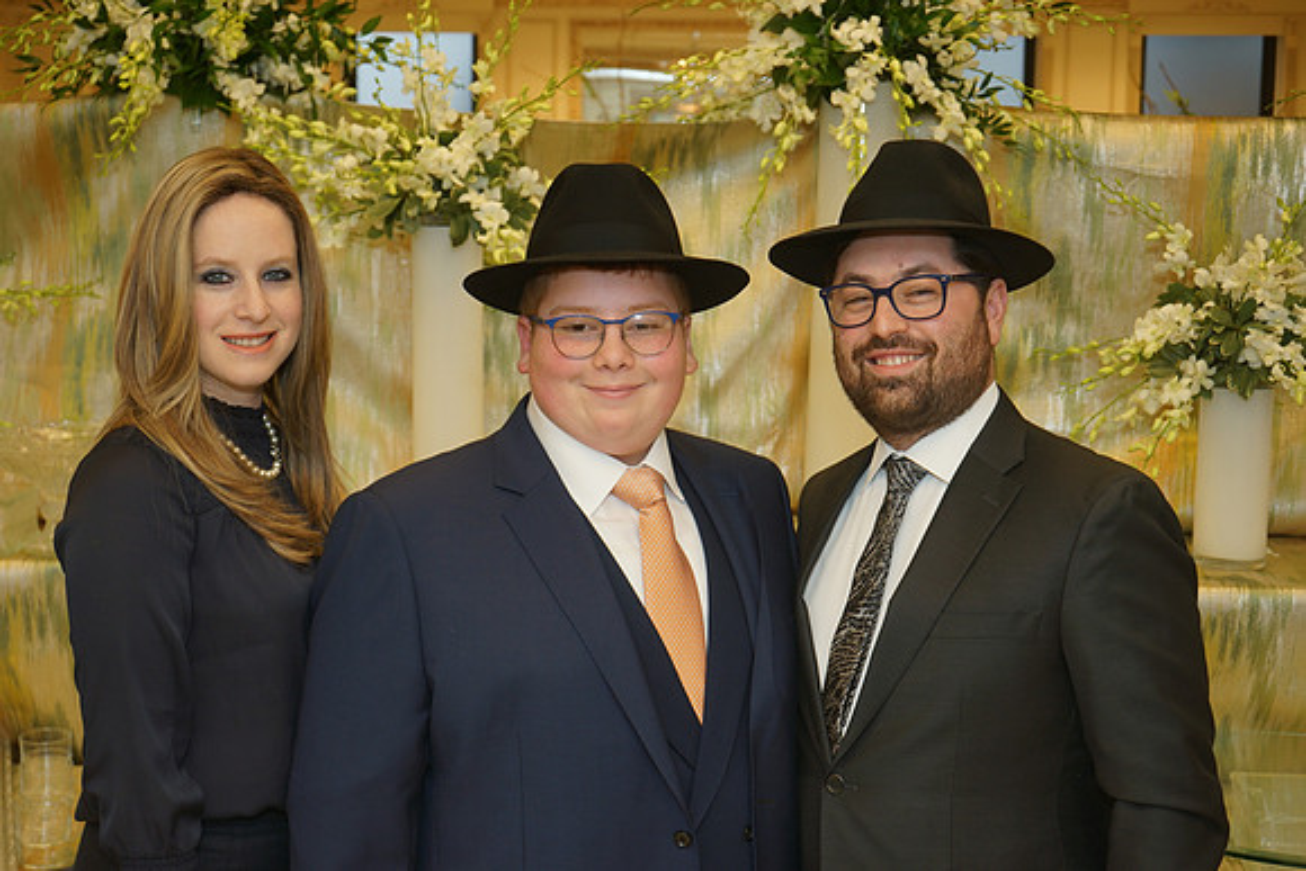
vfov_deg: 27.0
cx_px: 653
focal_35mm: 50
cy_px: 436
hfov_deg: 39.6
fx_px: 1814
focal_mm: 50
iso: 400
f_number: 5.6
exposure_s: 1/100
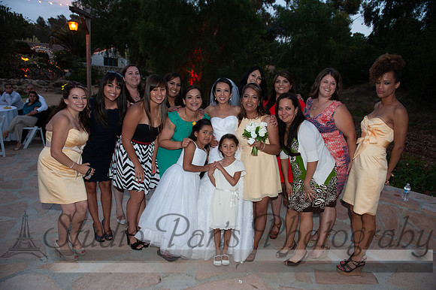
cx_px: 218
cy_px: 145
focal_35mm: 24
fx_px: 290
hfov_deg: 73.8
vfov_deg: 53.1
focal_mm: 24
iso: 800
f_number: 4
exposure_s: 1/125
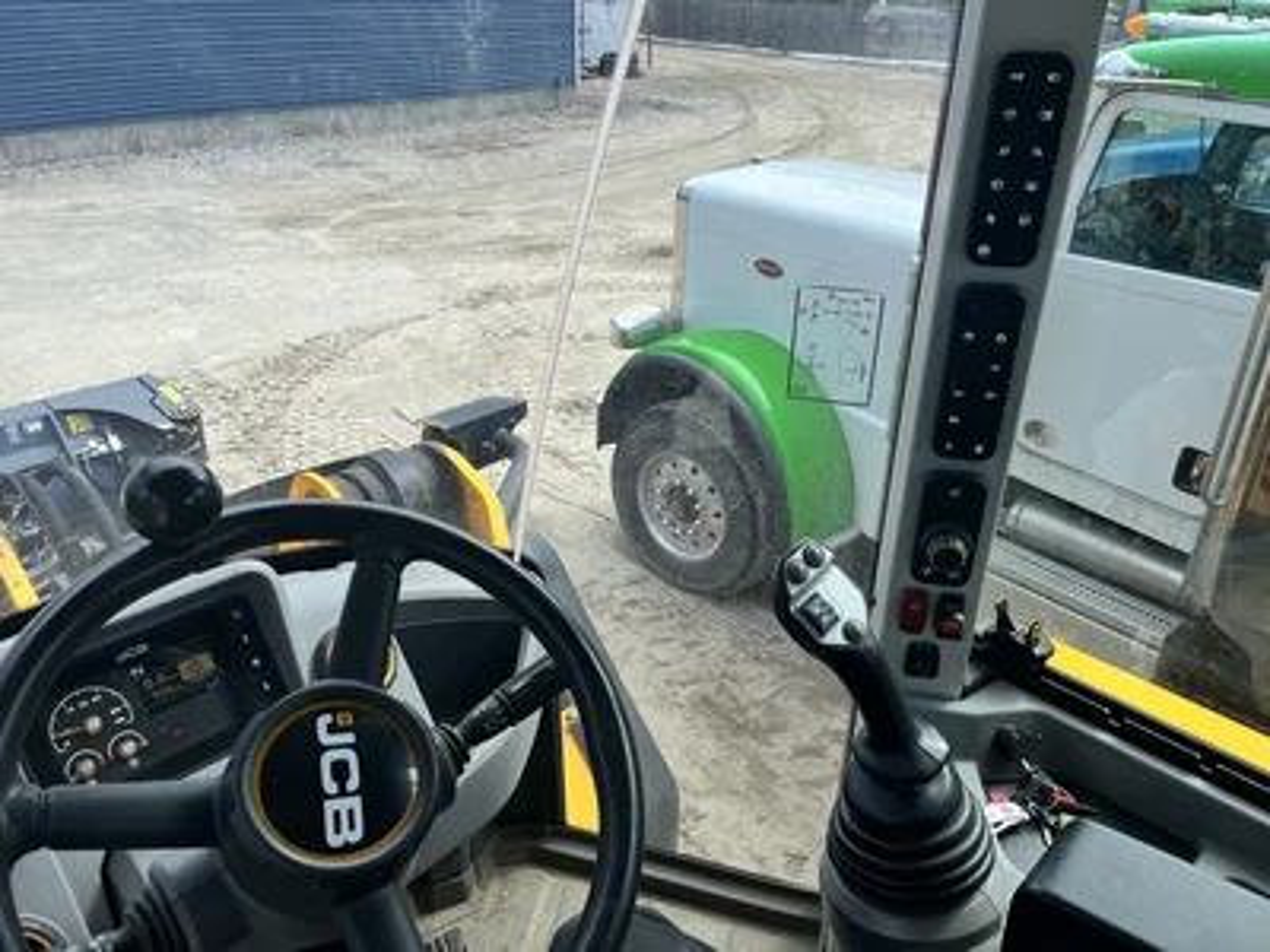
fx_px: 954
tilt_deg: -26.3
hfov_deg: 67.3
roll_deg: -0.2
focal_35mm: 26
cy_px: 476
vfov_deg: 53.1
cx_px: 635
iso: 50
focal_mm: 5.1
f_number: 1.6
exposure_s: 1/1623
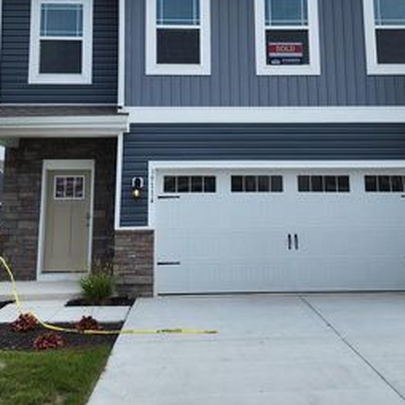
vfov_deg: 41.3
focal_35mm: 40
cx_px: 210
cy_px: 132
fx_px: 529
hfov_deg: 41.9
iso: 12
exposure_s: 1/1484
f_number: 1.8
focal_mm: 6.4
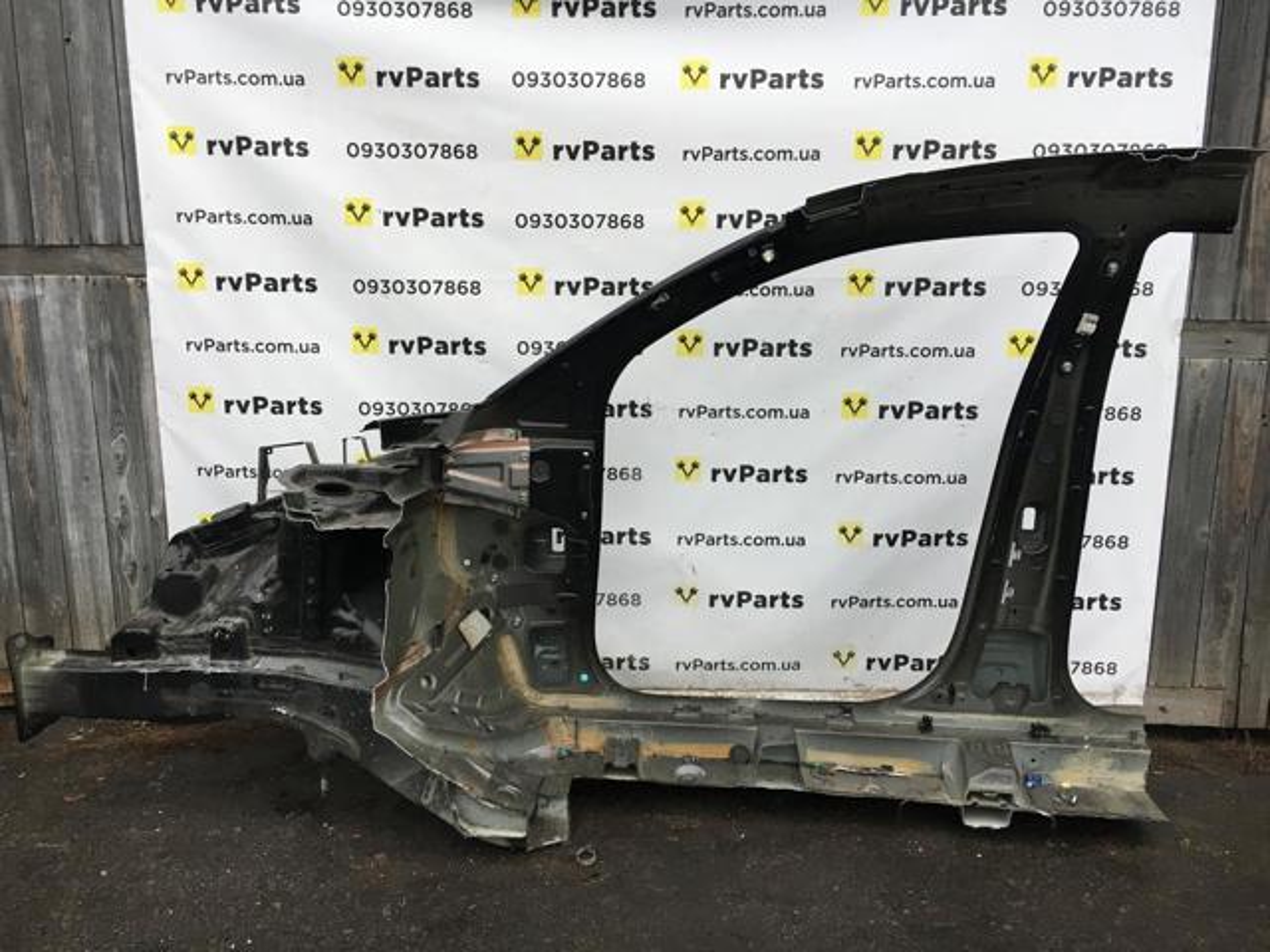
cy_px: 476
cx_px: 635
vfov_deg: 48.2
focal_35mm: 29
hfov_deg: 61.7
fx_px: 1064
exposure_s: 1/33
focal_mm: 4.15
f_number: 2.2
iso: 40
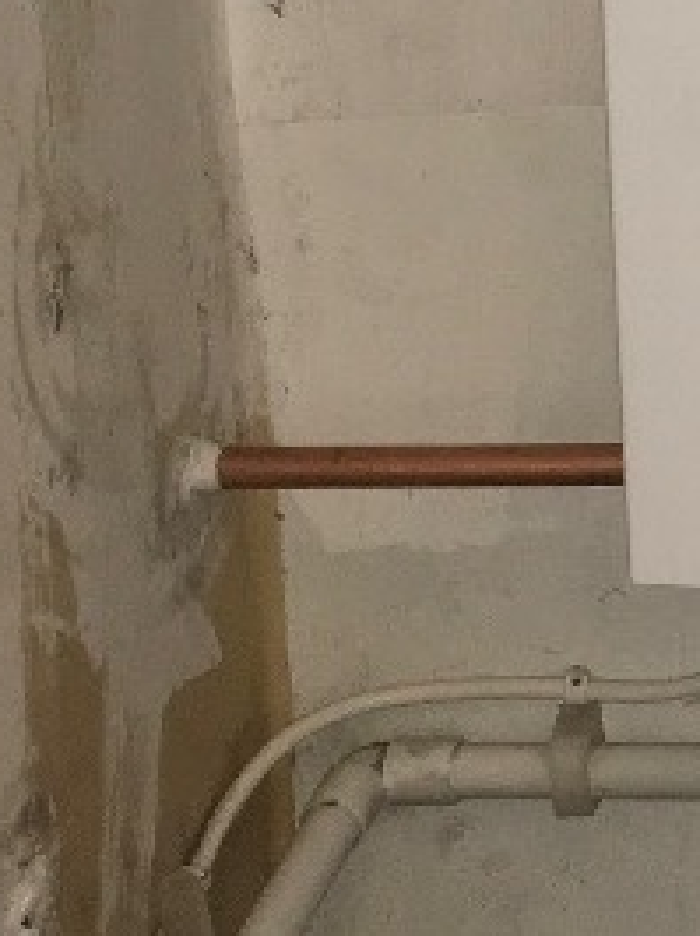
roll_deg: +0.3
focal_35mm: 131
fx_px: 3538
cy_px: -155
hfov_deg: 10.5
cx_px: 1361
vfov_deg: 14.6
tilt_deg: -15.3
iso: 40
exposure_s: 1/33
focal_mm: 4.15
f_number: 2.2
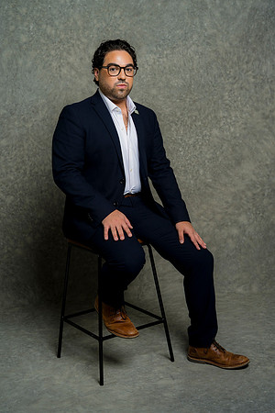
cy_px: 206
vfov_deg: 36.2
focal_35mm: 55
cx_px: 138
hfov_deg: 24.6
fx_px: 630
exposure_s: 1/160
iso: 125
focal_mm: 55
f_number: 4
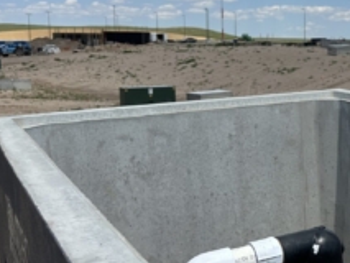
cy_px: 113
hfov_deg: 27.5
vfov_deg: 22.6
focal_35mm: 65
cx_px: 377
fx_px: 658
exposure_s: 1/6211
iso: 80
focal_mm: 6.86
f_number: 1.78
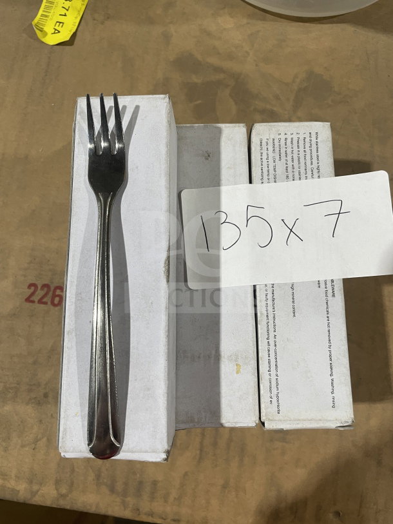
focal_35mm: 26
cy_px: 262
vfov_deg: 67.3
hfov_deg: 53.1
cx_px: 196
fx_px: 393
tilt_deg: -79.6
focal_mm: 4.2
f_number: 1.6
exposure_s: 1/86
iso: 125
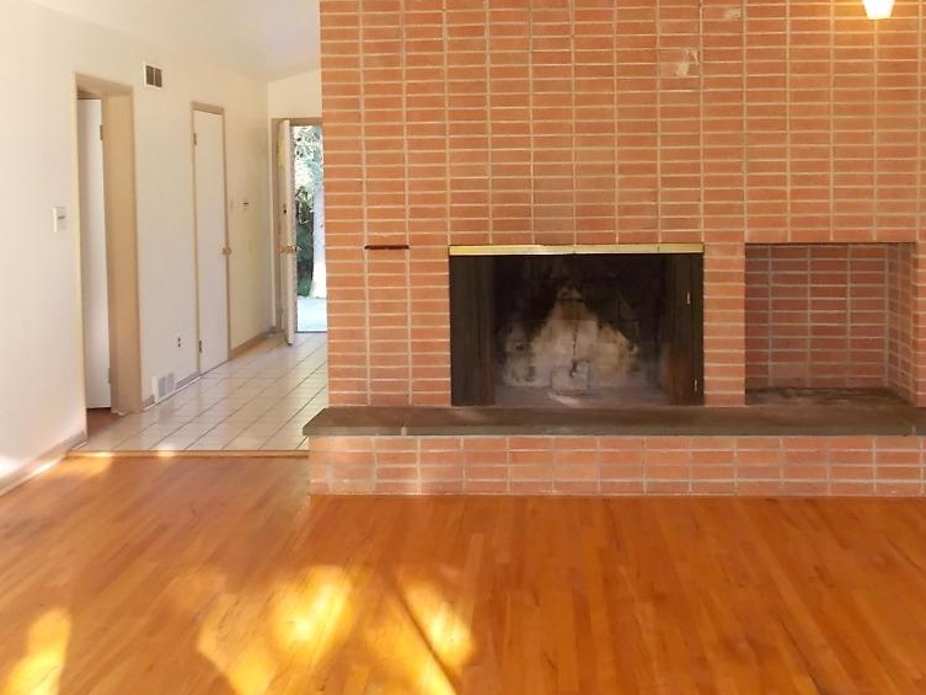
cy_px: 235
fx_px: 1177
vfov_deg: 32.6
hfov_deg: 42.9
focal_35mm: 44
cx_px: 483
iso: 200
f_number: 3.1
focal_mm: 4
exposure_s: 1/50
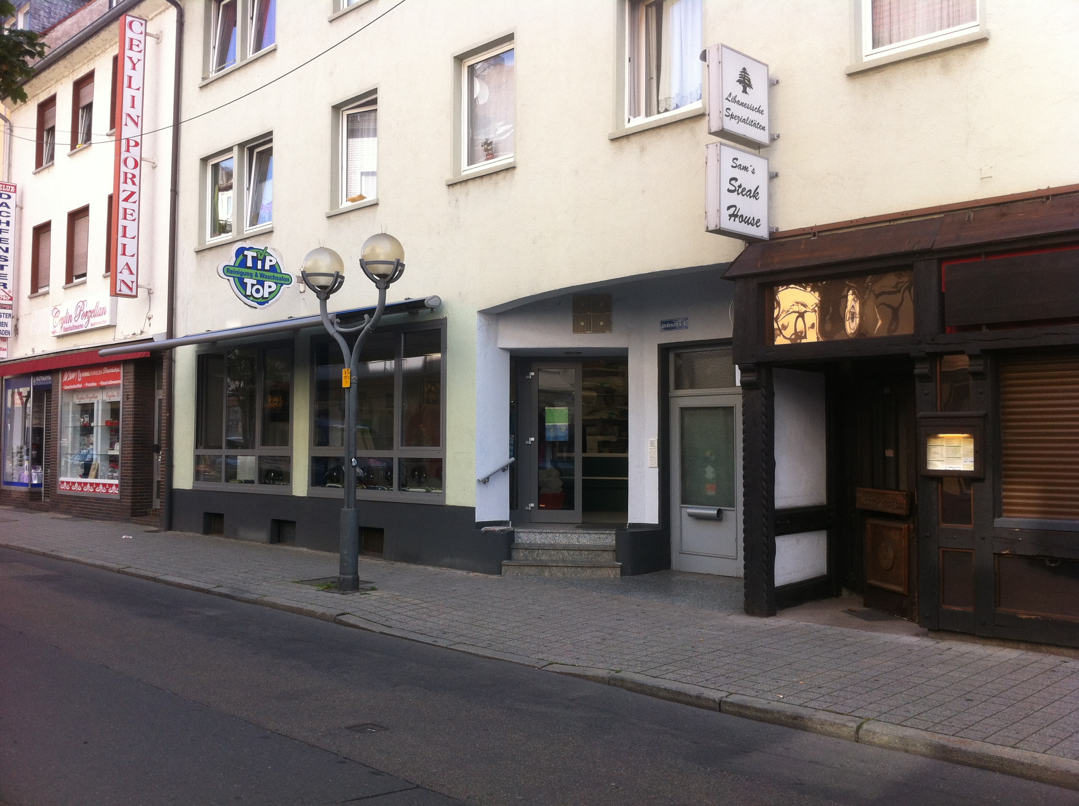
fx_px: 1089
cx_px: 540
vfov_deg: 40.6
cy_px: 403
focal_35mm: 35
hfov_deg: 52.7
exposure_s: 1/324
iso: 80
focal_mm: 3.85
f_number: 2.8
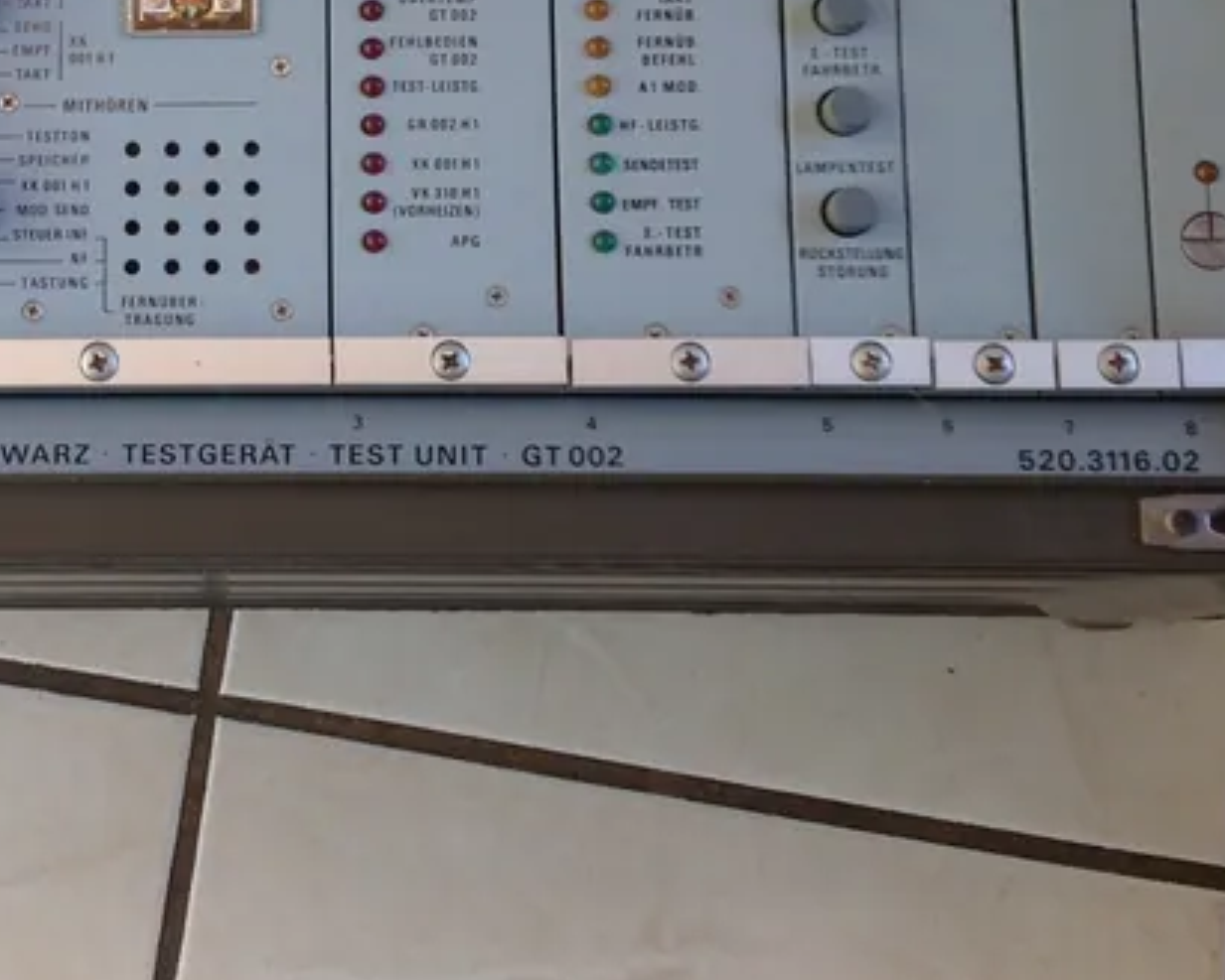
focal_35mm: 83
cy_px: 131
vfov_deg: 18.3
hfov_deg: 22.6
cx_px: 203
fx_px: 3010
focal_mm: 4.28
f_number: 2.4
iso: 64
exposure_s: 1/40
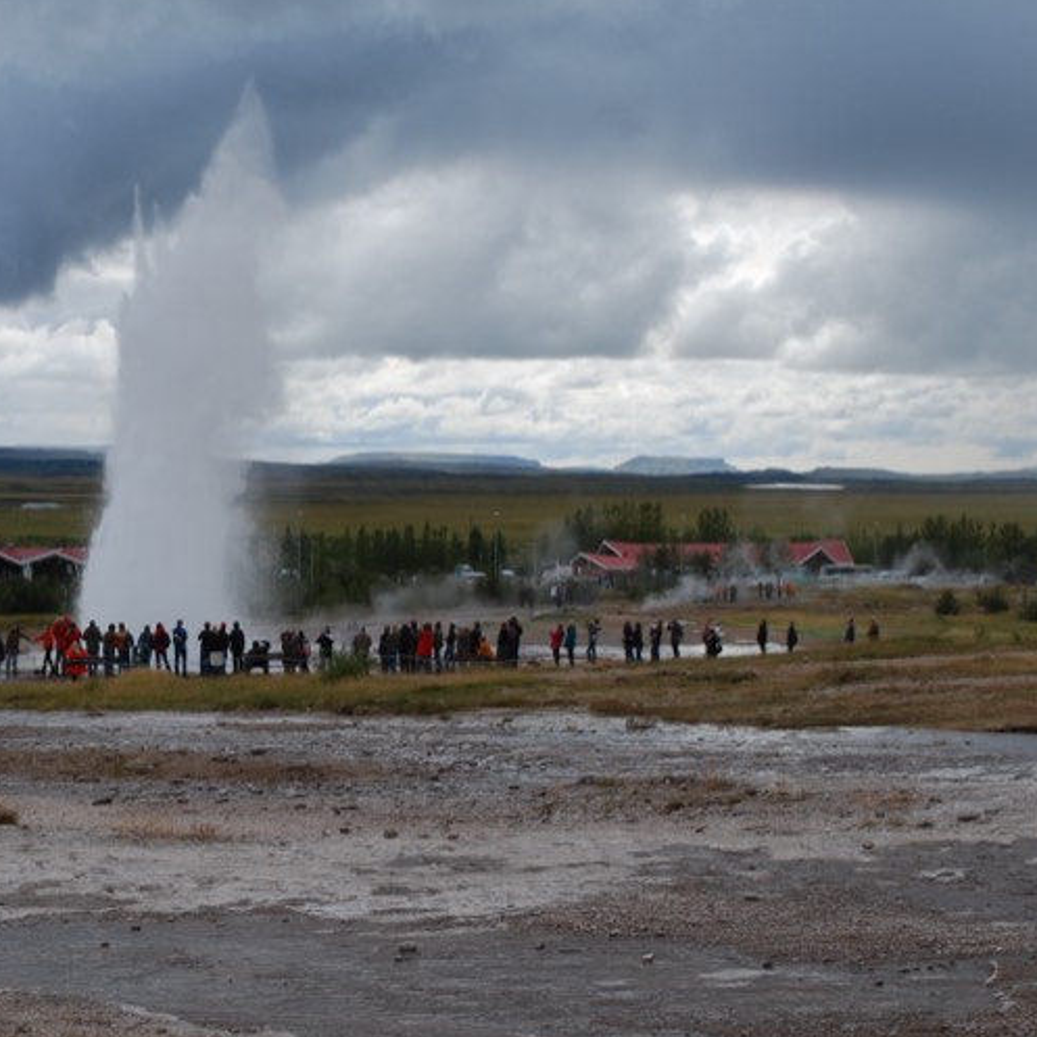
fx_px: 2508
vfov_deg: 23.3
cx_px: 225
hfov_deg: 23.1
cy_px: 449
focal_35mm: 74
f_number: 8
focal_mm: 32
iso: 100
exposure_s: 1/250
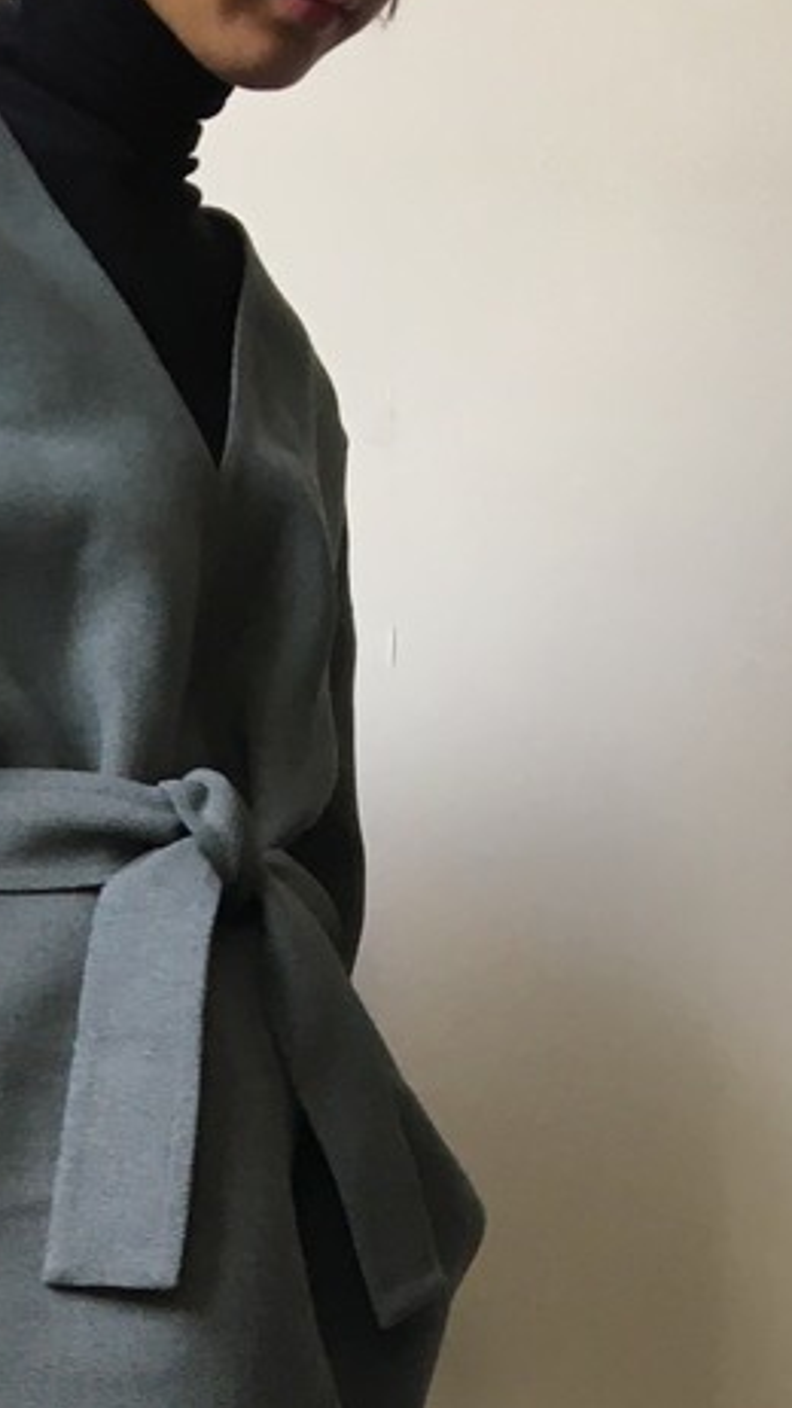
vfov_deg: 23.2
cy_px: 1789
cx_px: -140
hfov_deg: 14.3
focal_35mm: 82
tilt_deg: +6.5
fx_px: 3060
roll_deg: -1.5
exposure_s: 1/30
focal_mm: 4.15
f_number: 2.2
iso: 25
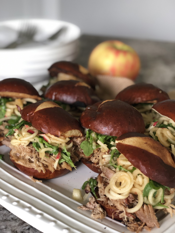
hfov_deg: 28.0
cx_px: 88
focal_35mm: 52
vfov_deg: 36.8
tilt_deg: -26.1
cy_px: 116
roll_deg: -0.3
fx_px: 351
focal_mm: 6
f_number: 2.4
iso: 125
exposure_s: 1/60
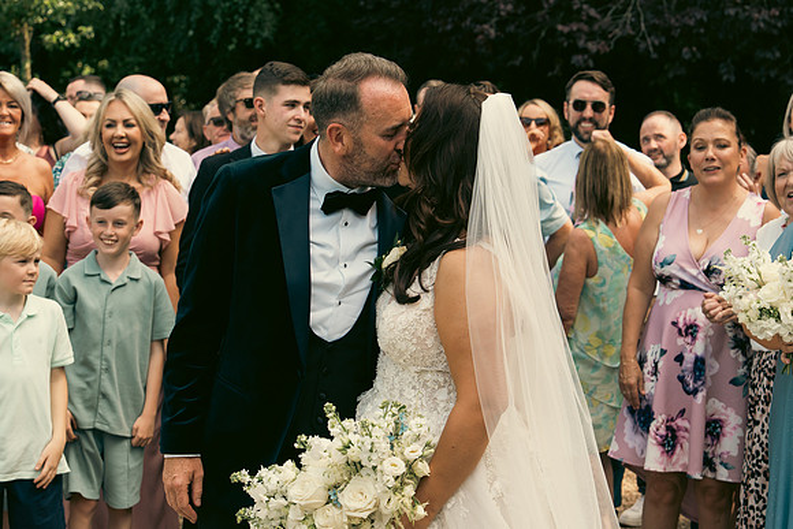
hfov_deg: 24.2
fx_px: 1851
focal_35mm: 84
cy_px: 264
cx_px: 396
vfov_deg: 16.3
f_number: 5
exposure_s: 1/250
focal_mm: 56
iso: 200
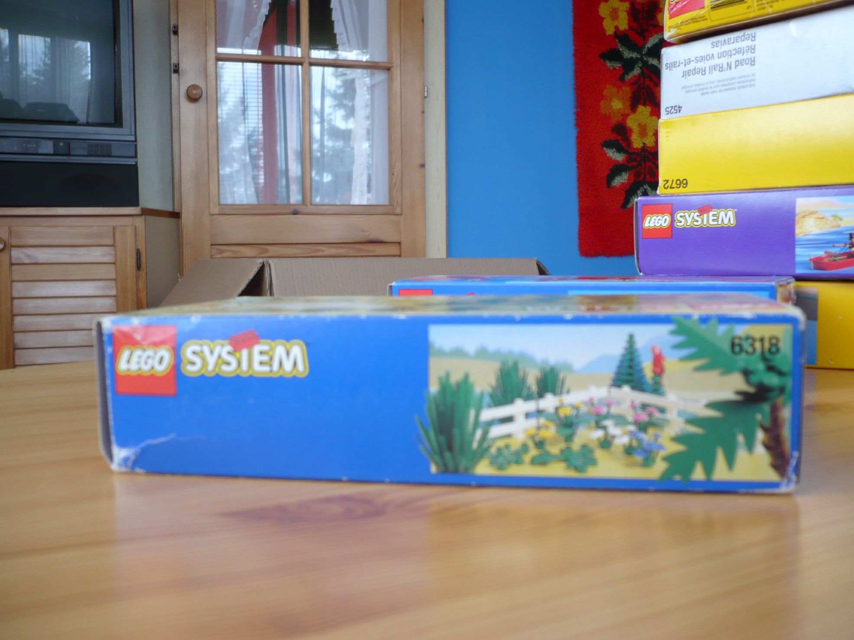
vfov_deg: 40.7
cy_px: 320
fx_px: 863
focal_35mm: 35
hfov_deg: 52.6
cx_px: 427
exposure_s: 1/20
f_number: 2.8
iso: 100
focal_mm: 5.8
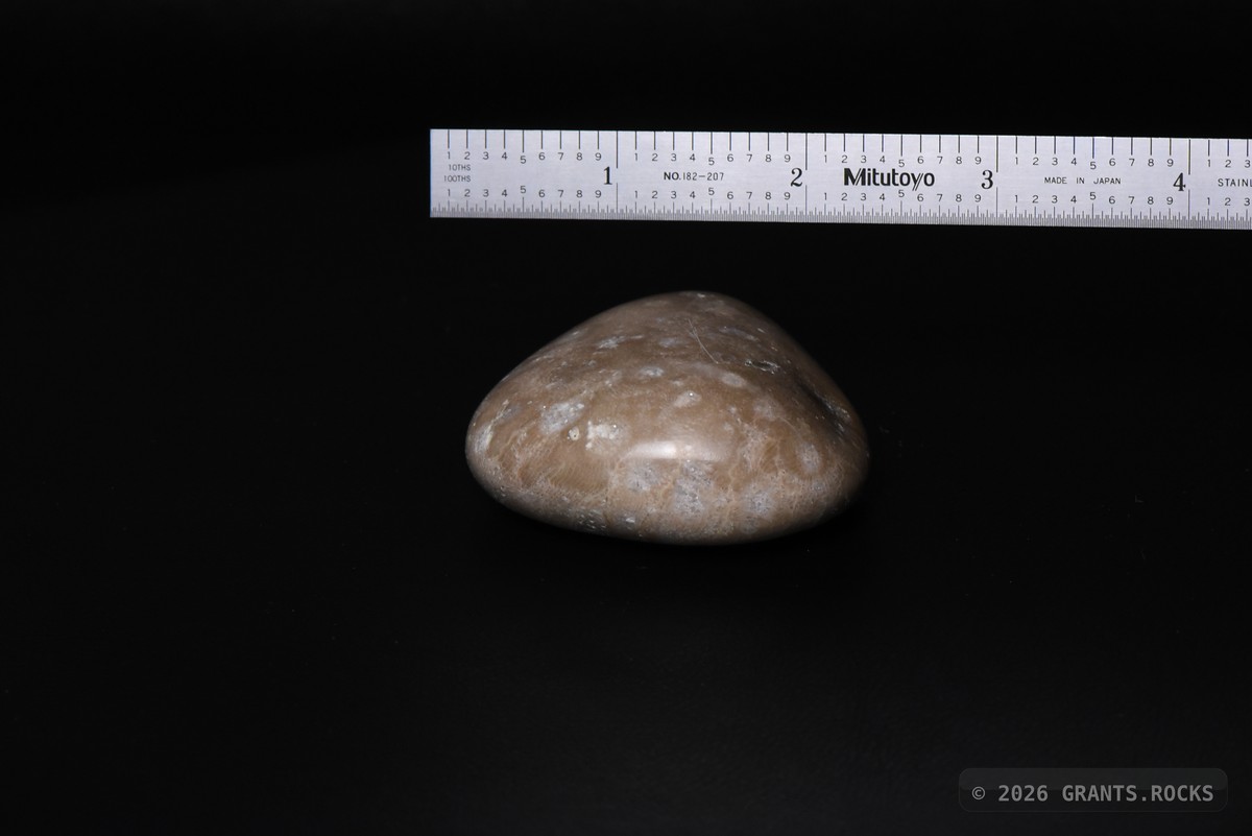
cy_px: 418
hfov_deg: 19.4
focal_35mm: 105
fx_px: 3653
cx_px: 626
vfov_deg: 13.1
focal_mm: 105
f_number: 14
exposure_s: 1/60
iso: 5000
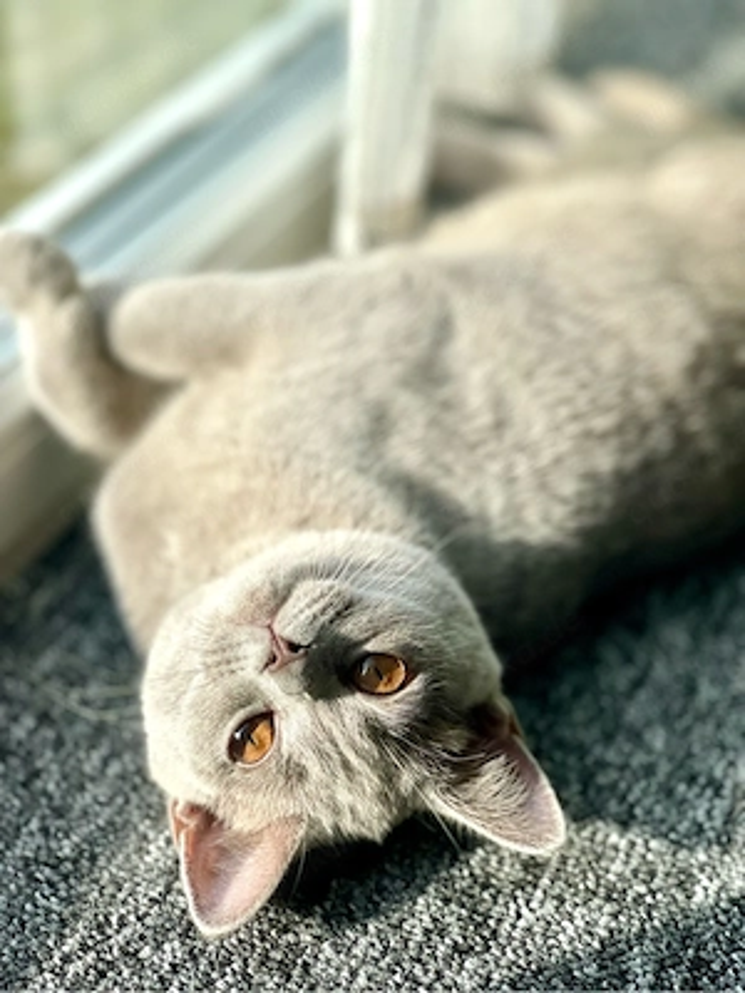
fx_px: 1837
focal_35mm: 64
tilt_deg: -36.3
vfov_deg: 30.3
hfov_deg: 22.9
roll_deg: -1.8
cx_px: 372
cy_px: 496
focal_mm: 7.5
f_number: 2.2
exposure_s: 1/531
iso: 32
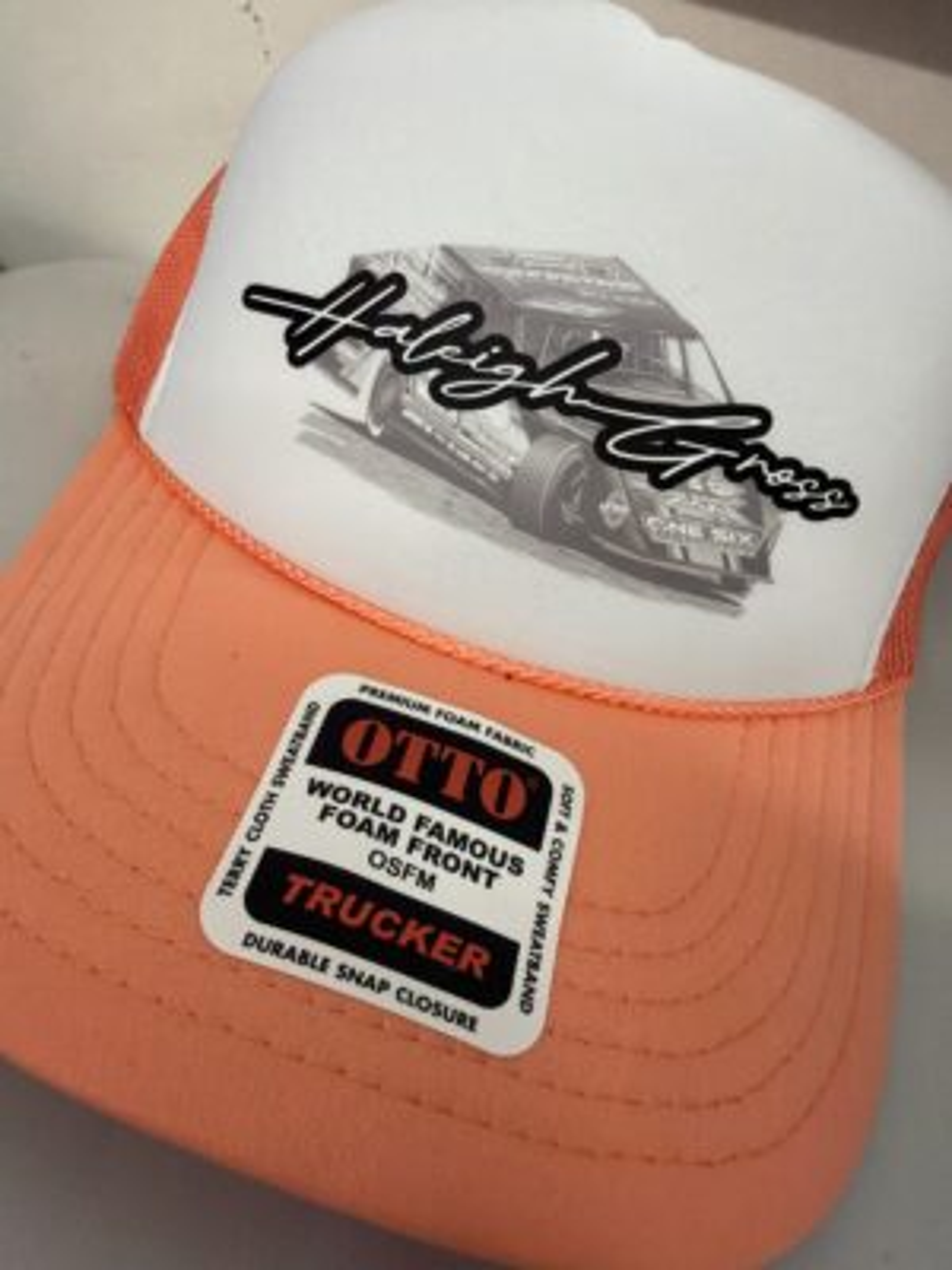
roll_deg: -14.7
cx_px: 476
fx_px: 917
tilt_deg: -38.1
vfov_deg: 69.4
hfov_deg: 54.9
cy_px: 635
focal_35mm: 25
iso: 250
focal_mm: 2.22
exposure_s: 1/60
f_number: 2.2
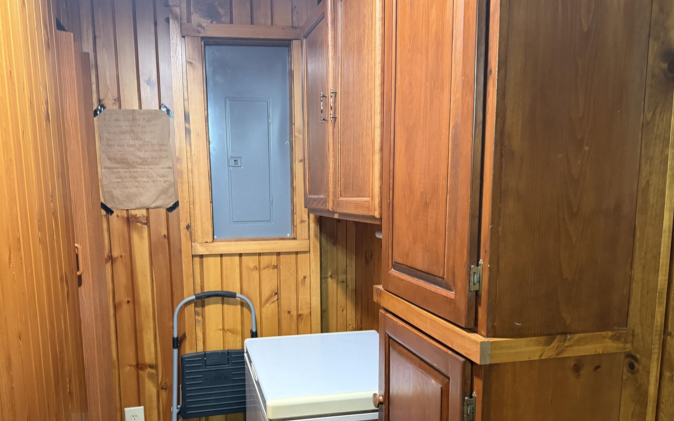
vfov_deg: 41.4
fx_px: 551
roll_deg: +1.0
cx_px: 296
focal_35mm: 30
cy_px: 276
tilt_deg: -7.6
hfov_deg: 62.7
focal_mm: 6.76
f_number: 1.78
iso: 640
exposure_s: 1/41
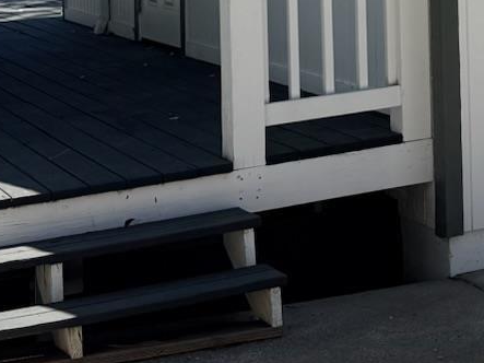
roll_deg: +2.2
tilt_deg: +3.1
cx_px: 615
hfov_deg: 16.8
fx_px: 1552
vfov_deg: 12.5
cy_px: -230
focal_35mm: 111
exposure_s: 1/3759
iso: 80
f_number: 1.78
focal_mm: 6.76
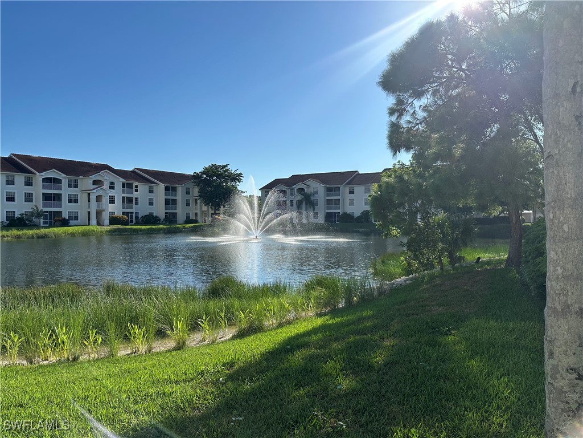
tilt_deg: +0.2
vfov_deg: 56.8
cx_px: 292
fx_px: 404
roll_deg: -0.8
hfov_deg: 71.6
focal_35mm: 24
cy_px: 219
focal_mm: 6.86
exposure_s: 1/7042
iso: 80
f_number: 1.78
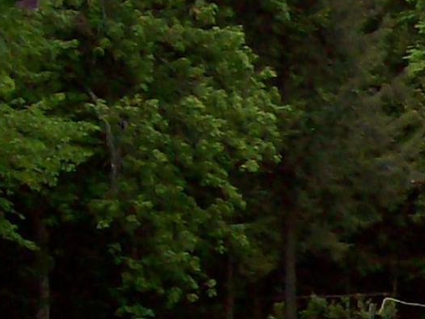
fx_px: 2505
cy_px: 309
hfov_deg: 8.9
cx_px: 962
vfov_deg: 7.3
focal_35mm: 204
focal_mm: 6
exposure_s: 1/533
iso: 80
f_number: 2.7
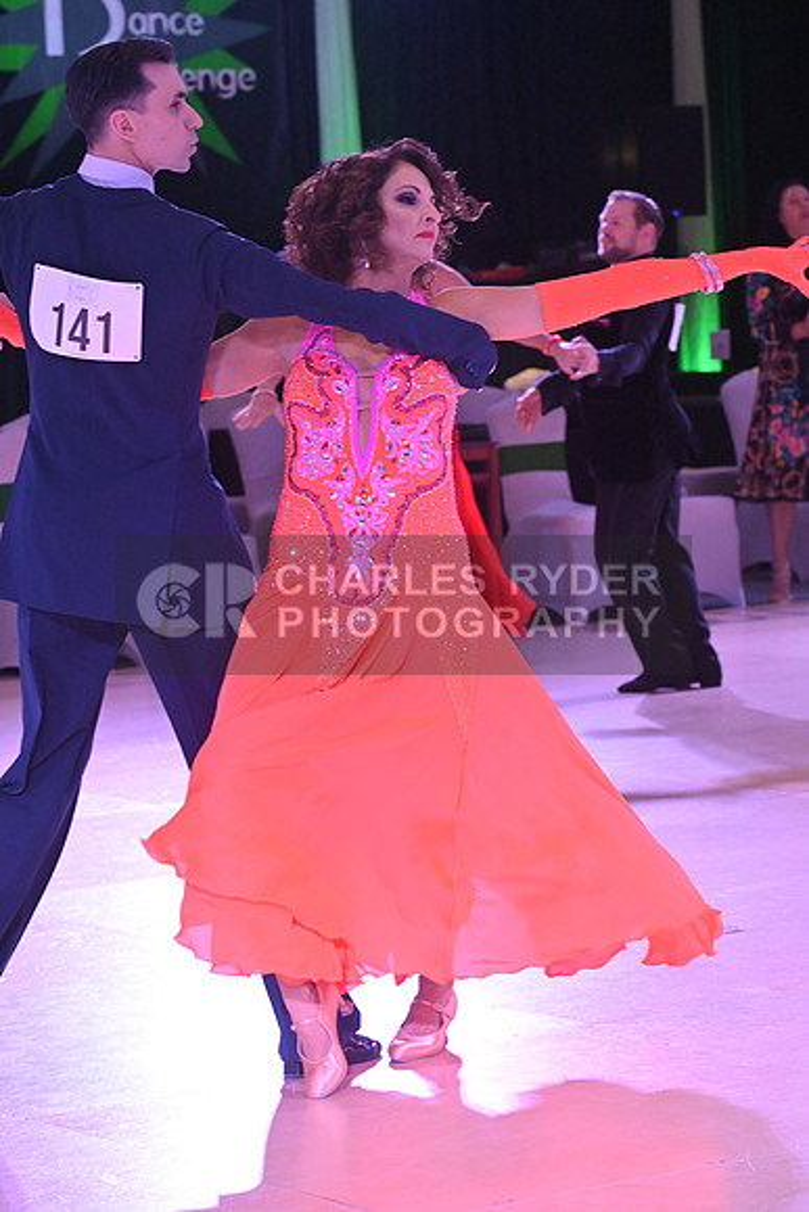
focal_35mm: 125
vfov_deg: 16.4
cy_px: 606
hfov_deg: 11.0
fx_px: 4211
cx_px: 404
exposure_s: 1/320
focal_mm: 125
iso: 5000
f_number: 8
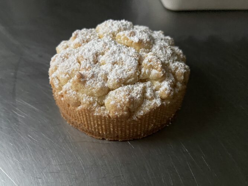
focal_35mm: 25
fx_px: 179
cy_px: 93
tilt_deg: -45.6
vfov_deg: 54.9
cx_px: 124
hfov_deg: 69.4
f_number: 1.8
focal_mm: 4.25
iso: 800
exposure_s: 1/30
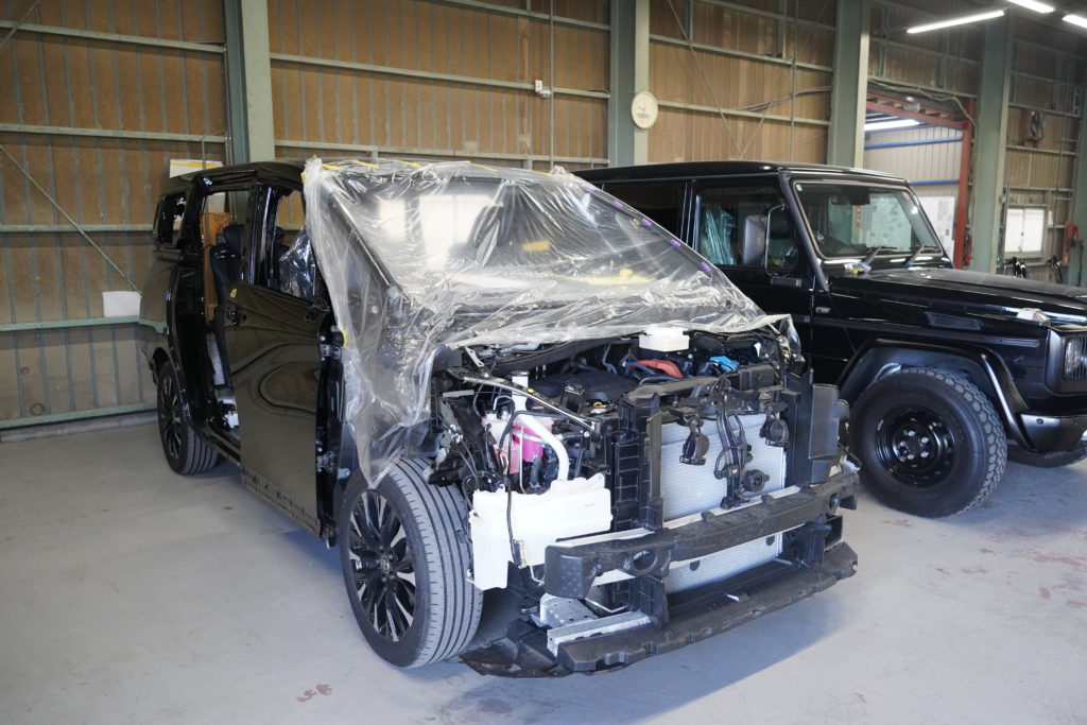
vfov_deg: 46.4
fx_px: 846
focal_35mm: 28
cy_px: 362
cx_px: 544
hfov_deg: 65.5
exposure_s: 1/160
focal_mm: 28
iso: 6400
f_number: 4
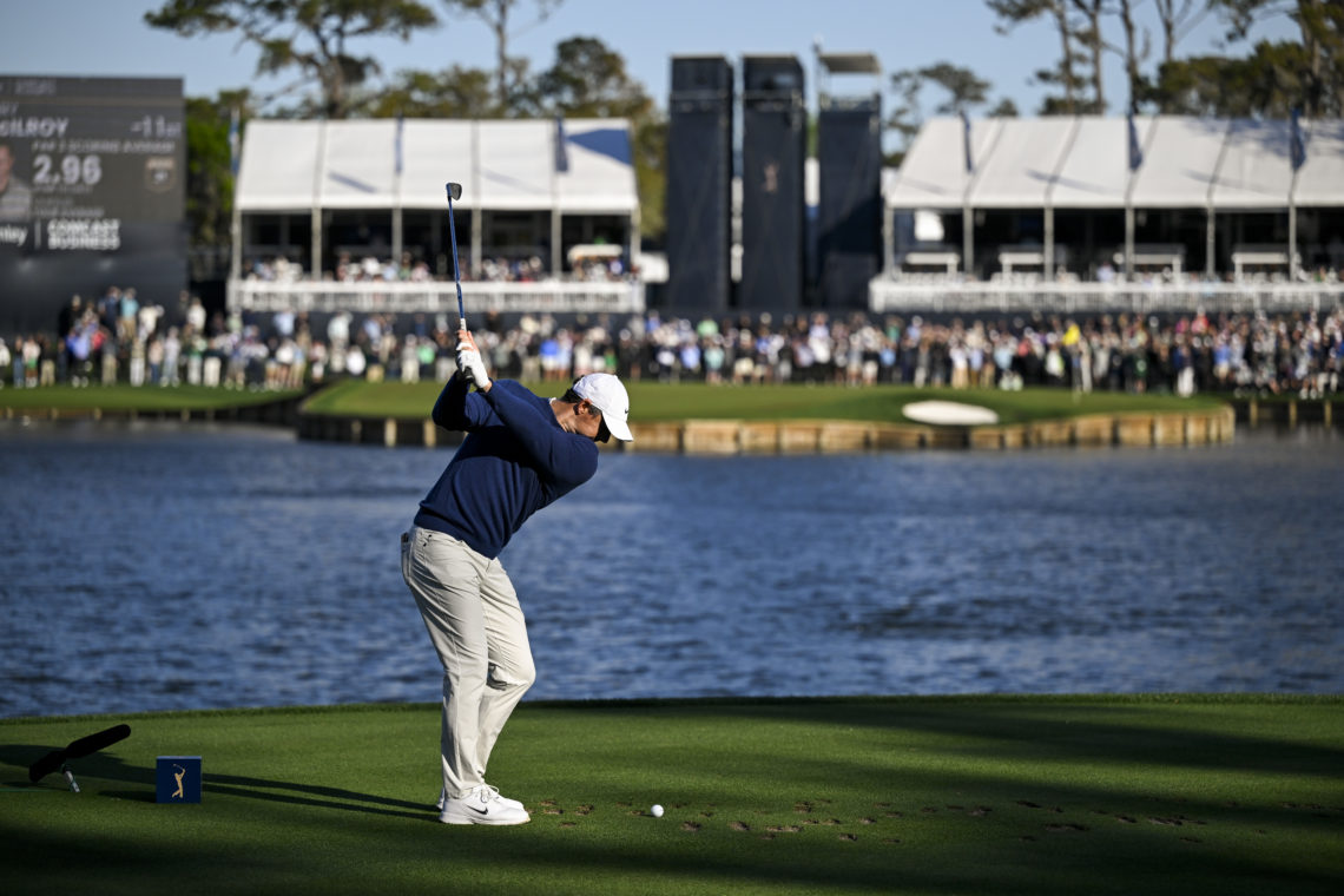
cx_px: 672
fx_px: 4480
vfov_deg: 11.4
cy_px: 448
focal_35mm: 120
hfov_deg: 17.1
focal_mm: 120
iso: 400
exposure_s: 1/10000
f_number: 2.8
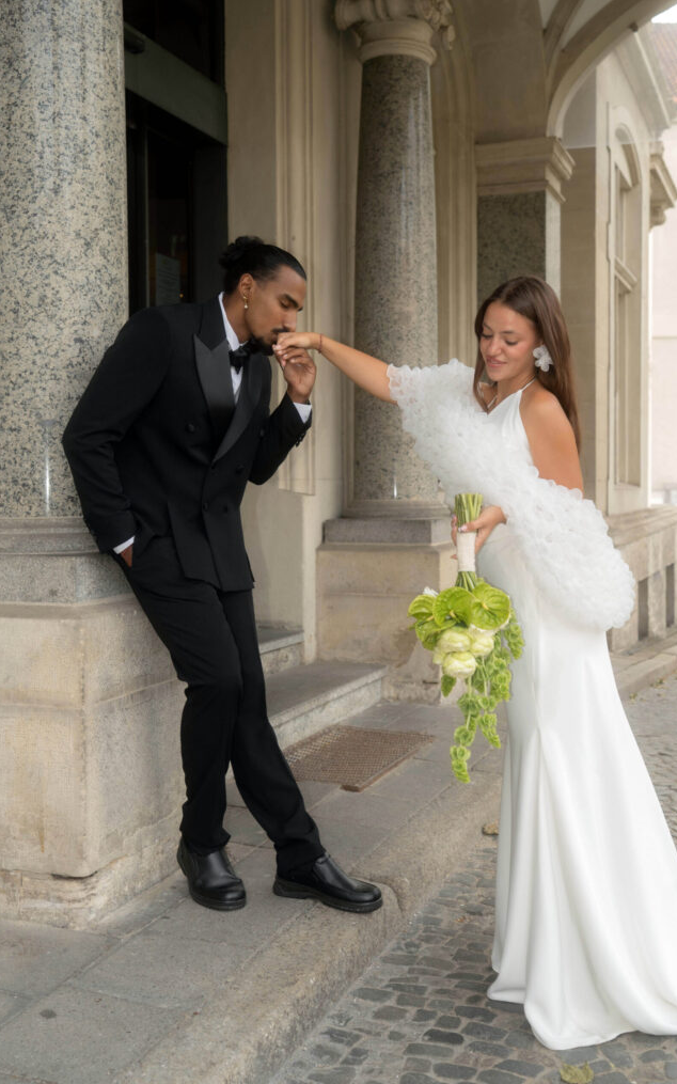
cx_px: 344
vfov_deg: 54.0
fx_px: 1063
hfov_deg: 35.3
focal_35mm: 36
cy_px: 546
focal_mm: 35
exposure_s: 1/160
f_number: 4
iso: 640
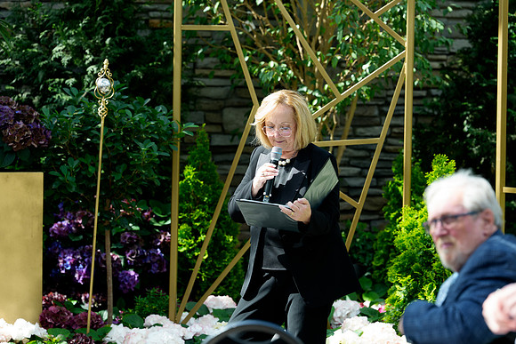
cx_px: 258
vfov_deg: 9.2
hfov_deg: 13.7
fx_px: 2150
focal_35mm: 150
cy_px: 172
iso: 400
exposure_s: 1/320
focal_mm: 150
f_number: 4
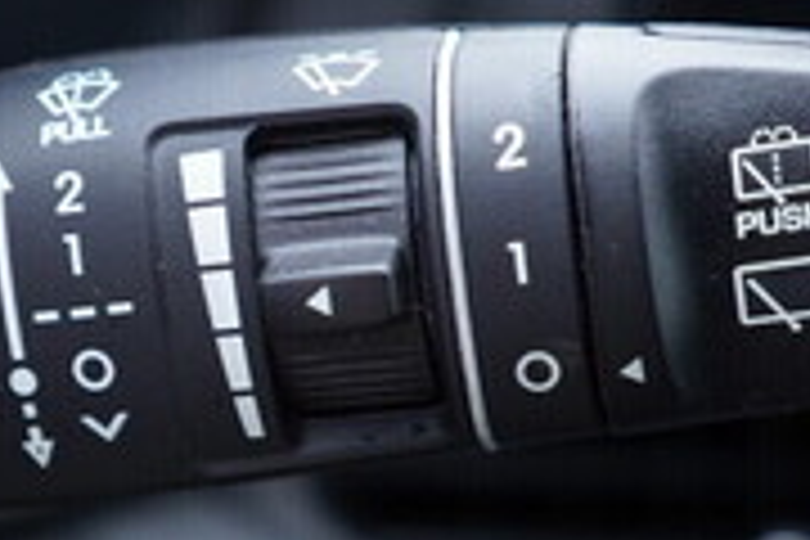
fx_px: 2475
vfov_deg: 12.4
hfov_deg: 18.3
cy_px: 313
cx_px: 108
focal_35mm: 110
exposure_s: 1/40
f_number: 2.8
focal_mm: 24
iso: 400
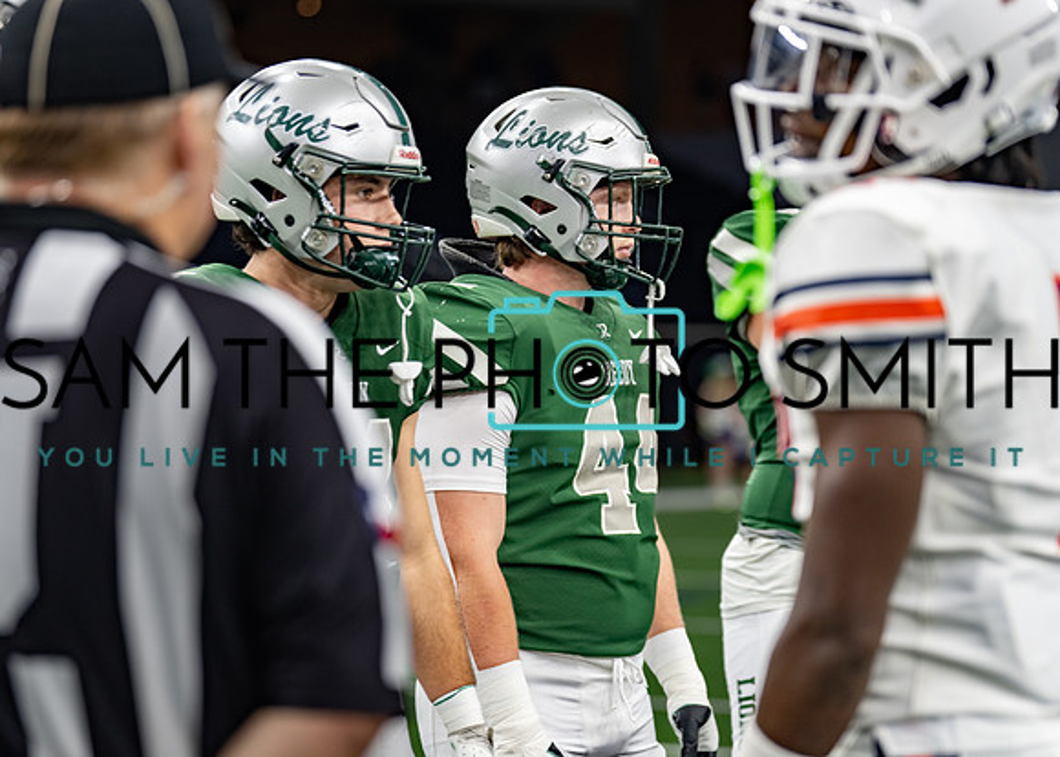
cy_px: 378
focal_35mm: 127
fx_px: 3808
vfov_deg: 11.3
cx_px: 530
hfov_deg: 15.8
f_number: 2.8
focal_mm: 116
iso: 1000
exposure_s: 1/320
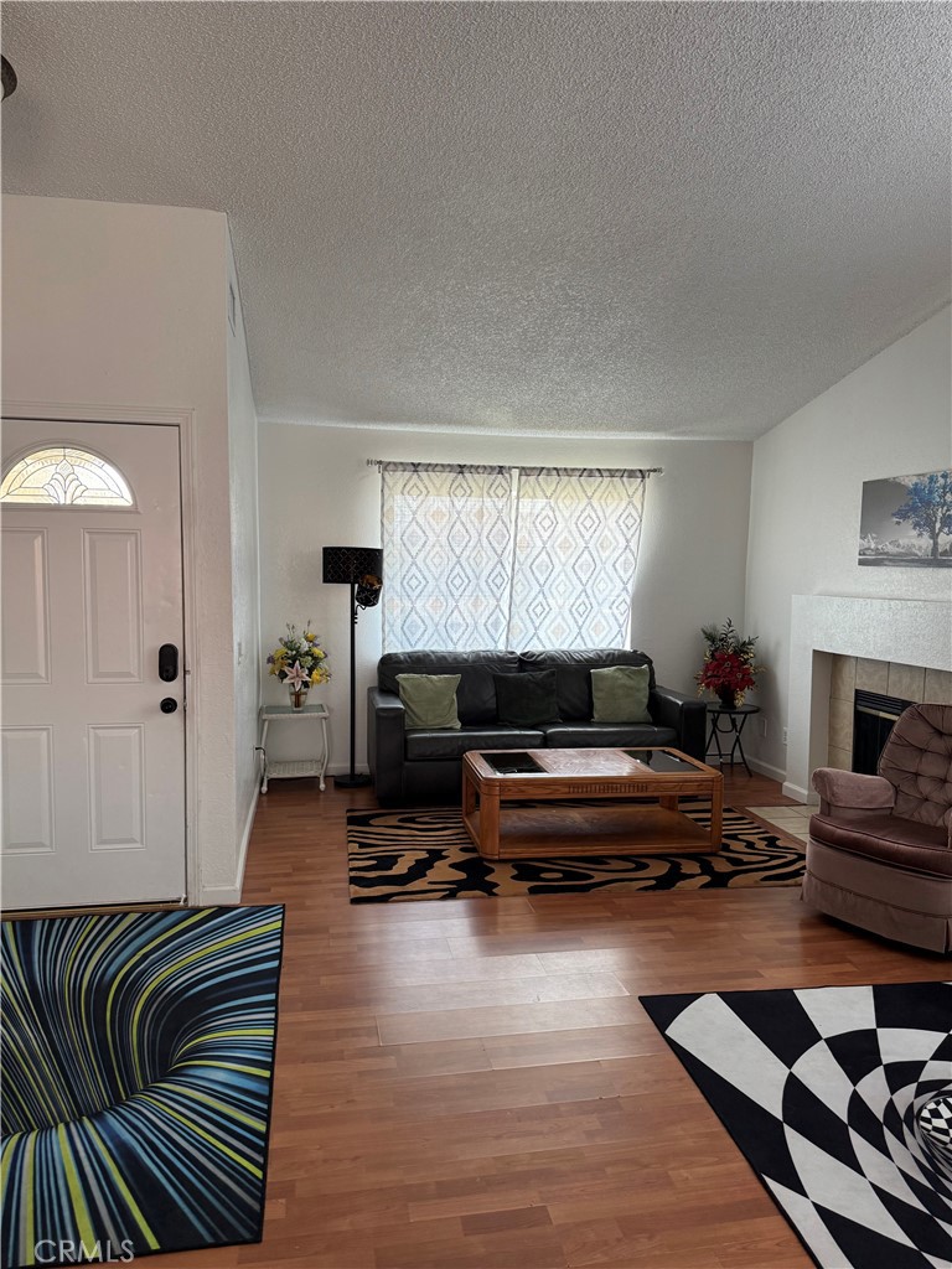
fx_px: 880
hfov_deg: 56.8
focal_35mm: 24
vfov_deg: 71.6
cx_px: 476
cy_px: 634
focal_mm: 6.76
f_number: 1.78
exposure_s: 1/120
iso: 200
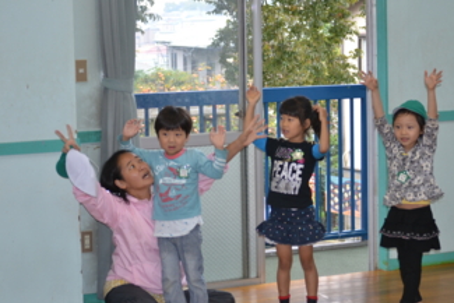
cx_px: 251
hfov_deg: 20.1
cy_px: 152
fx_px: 1282
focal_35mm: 102
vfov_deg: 13.5
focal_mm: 55
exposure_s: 1/60
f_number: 4
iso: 400
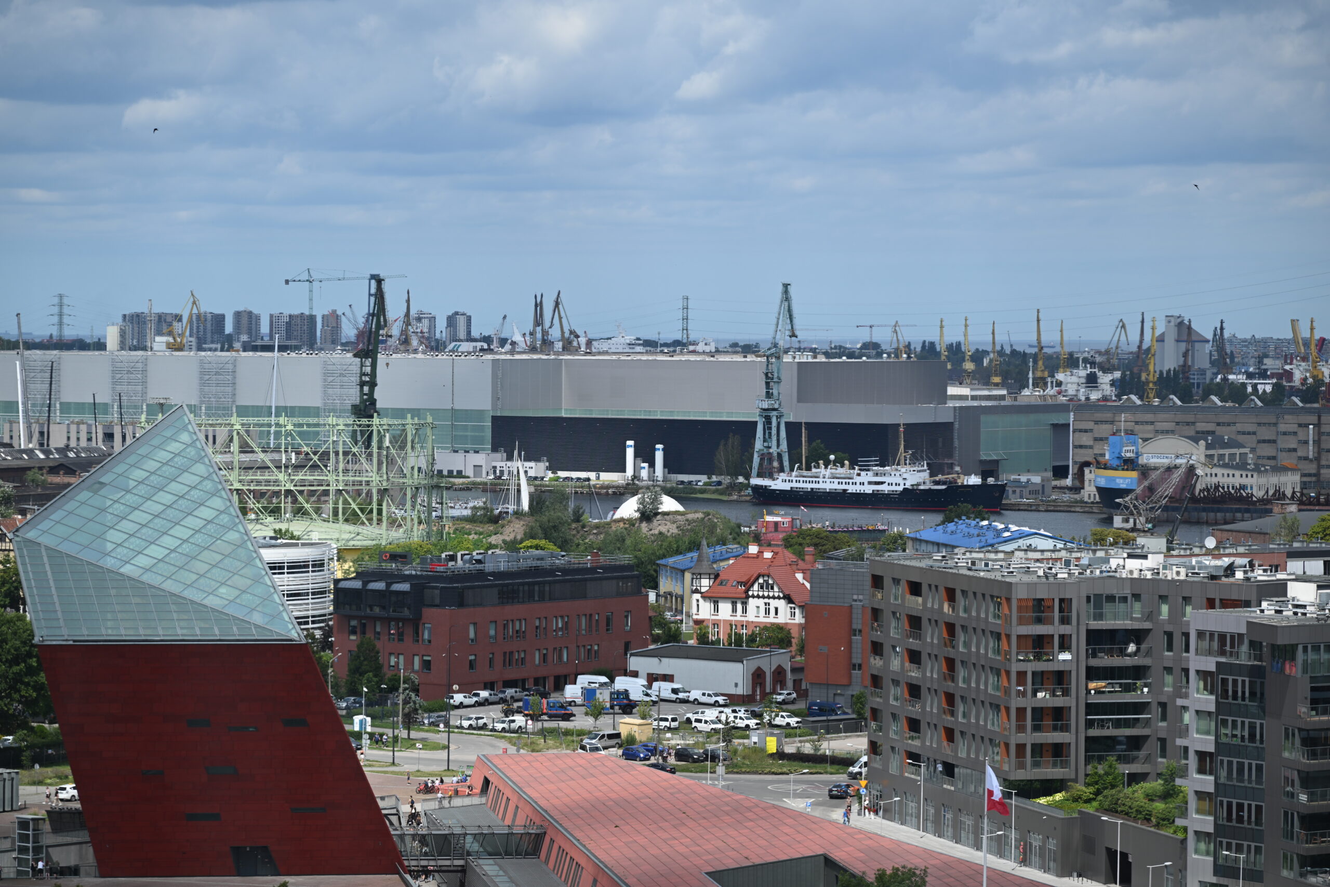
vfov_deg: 11.4
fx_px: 4433
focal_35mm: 120
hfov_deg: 17.1
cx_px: 665
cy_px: 444
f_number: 5.6
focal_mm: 120
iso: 100
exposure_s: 1/500
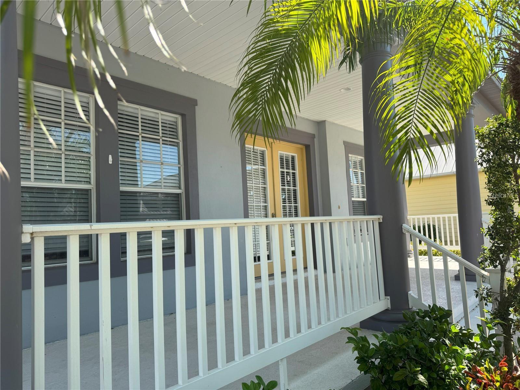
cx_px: 260
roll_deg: +2.2
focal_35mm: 24
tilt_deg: +4.0
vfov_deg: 56.8
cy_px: 195
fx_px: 361
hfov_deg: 71.6
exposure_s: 1/1238
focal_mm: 6.76
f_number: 1.78
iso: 80
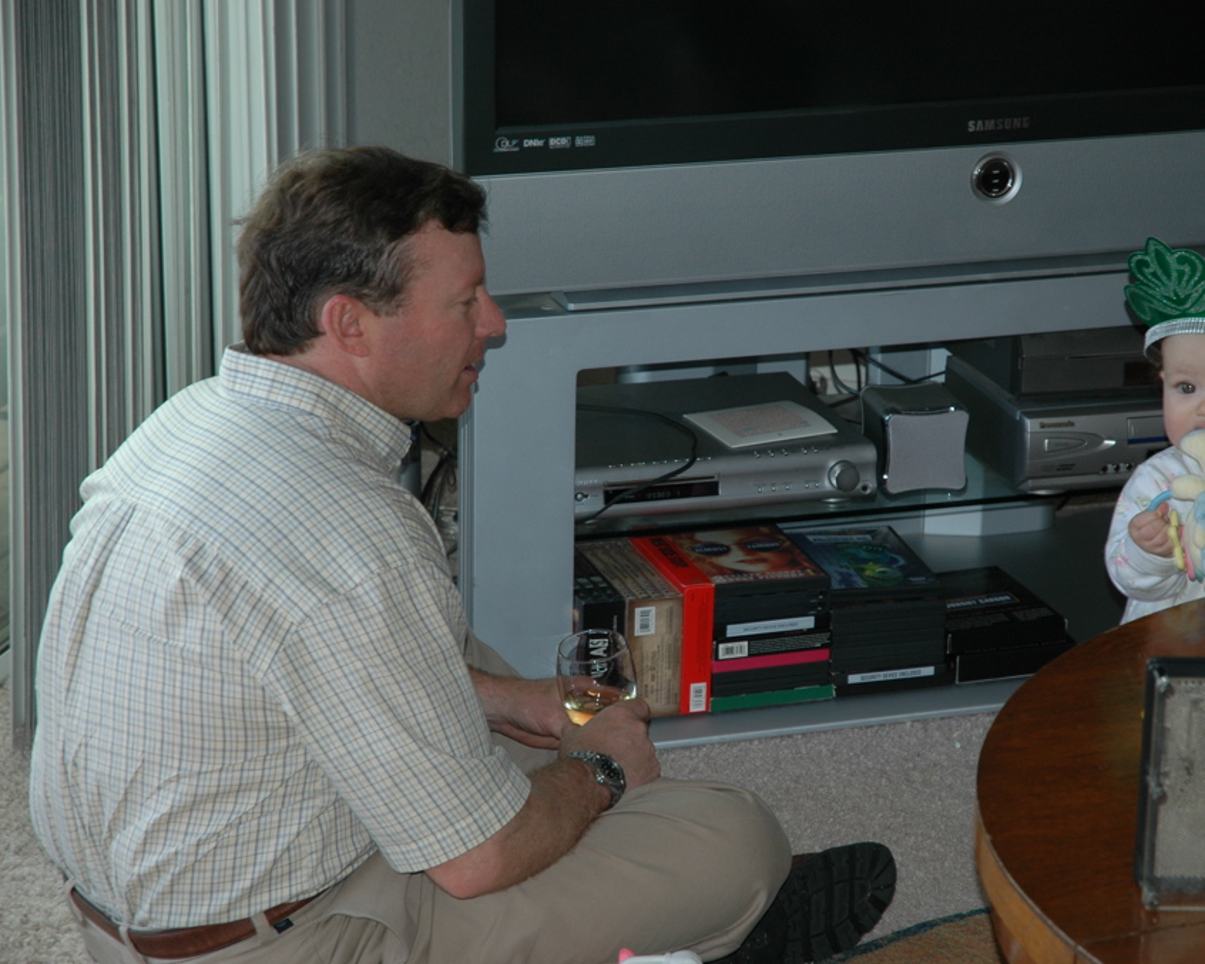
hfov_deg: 16.1
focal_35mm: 119
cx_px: 727
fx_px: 4244
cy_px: 483
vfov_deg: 13.0
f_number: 4.5
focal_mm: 70
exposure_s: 1/60
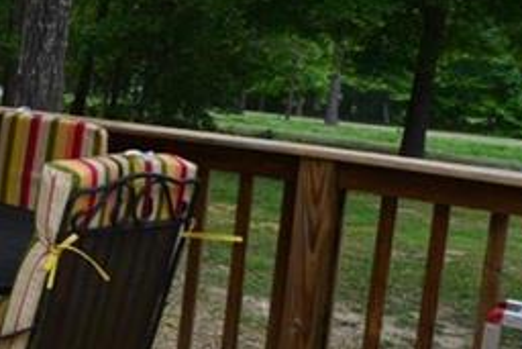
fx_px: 958
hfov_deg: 20.1
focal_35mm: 66
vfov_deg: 20.5
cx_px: -459
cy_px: 85
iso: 400
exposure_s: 1/160
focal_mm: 11
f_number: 9
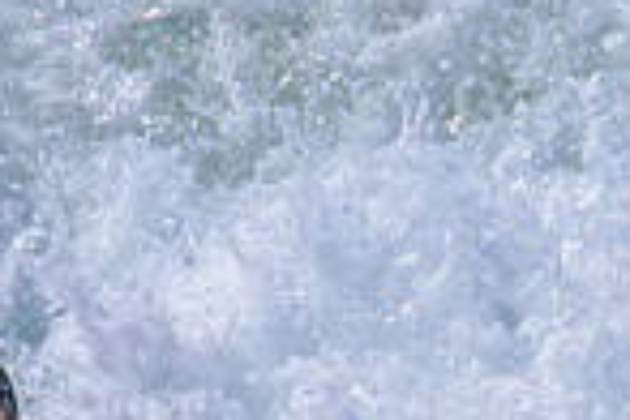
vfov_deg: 0.3
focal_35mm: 4290
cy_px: 560
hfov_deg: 0.5
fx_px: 75069
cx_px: 491
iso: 500
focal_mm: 800
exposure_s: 1/2000
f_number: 11
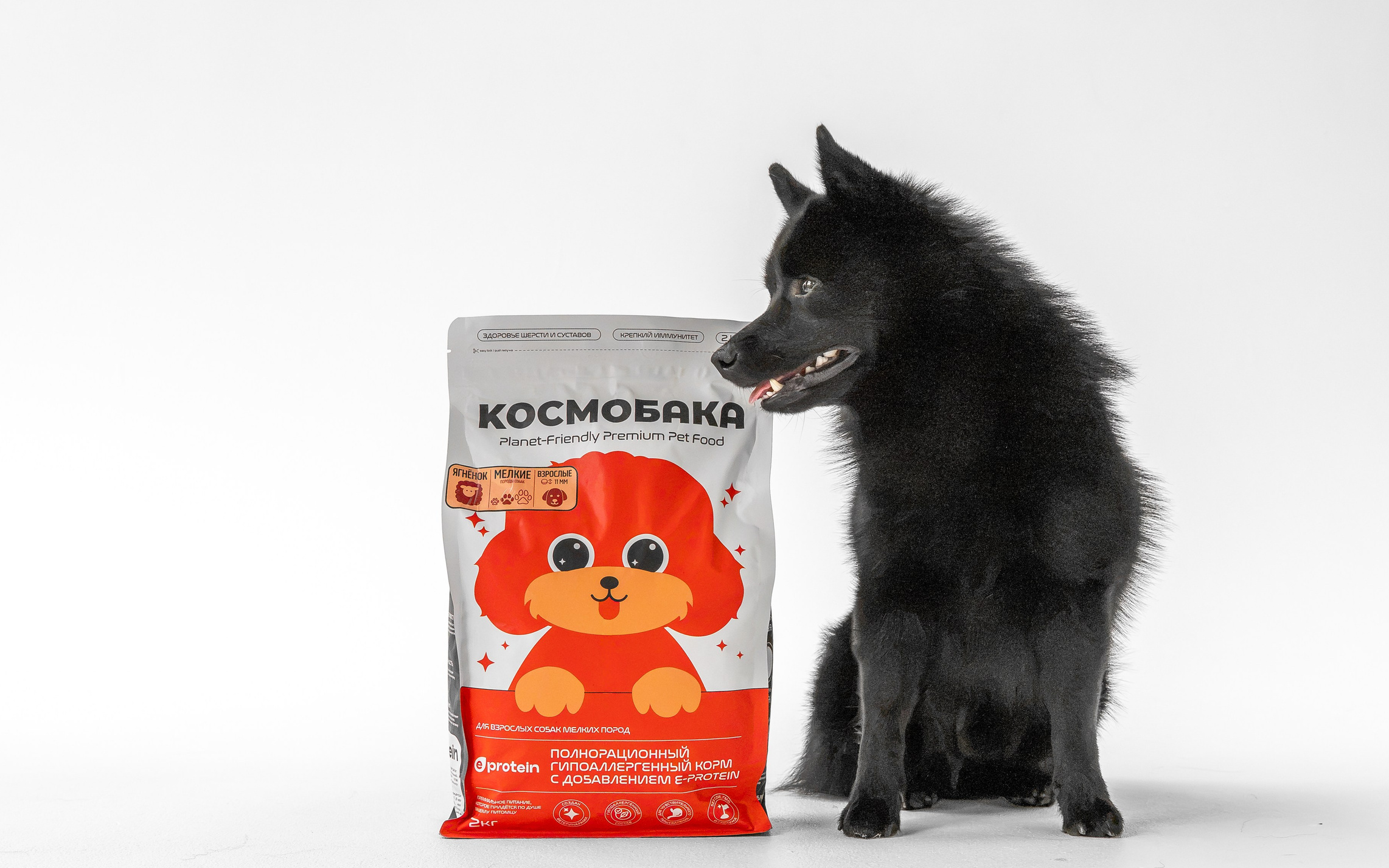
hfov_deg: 39.4
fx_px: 1931
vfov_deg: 25.3
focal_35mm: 51
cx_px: 843
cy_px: 504
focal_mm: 38
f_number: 6.3
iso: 640
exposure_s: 1/1250
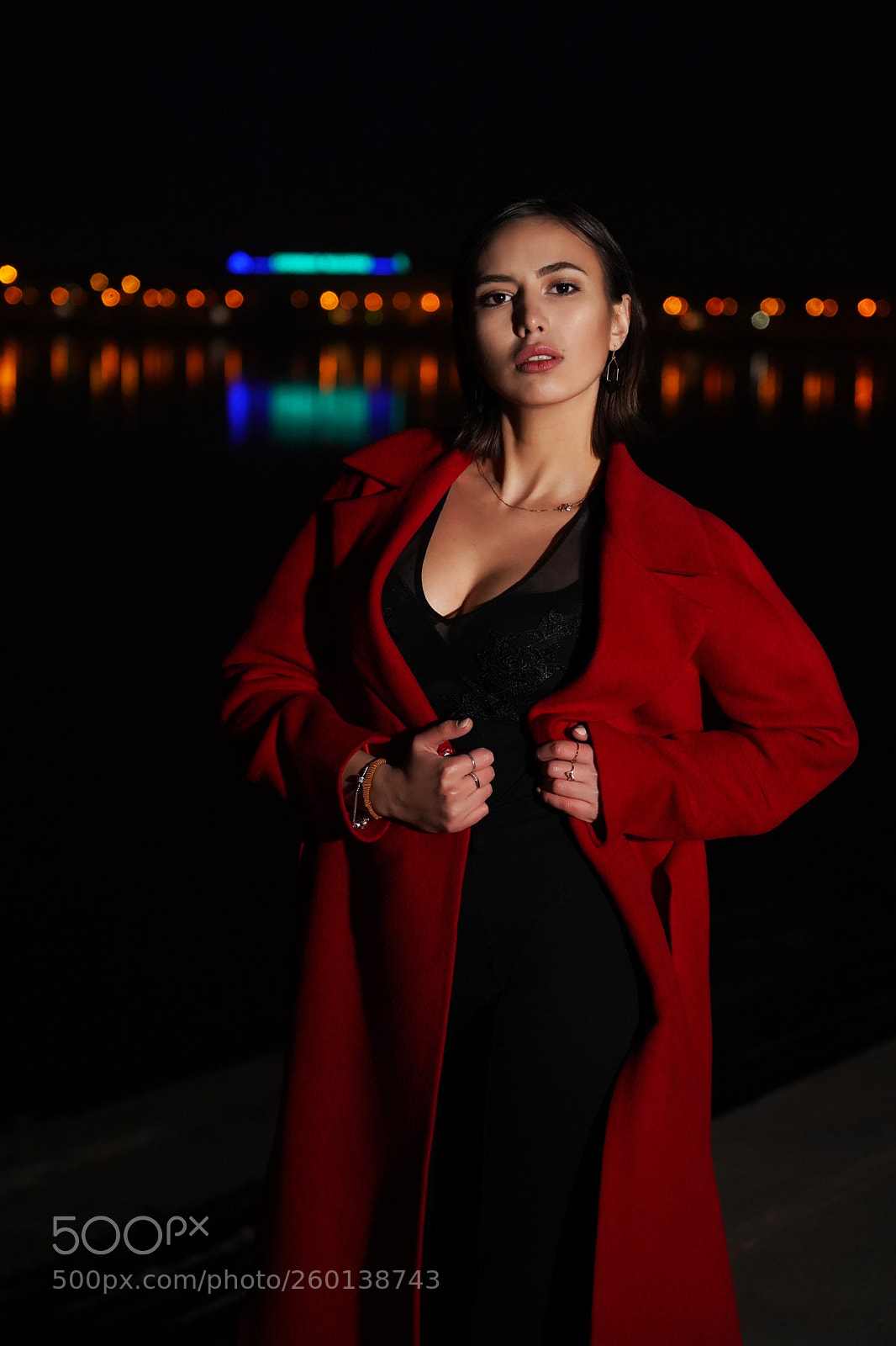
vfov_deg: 26.3
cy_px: 673
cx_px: 448
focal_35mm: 77
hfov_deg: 17.7
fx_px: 2876
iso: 3200
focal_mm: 77
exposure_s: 1/160
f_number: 4
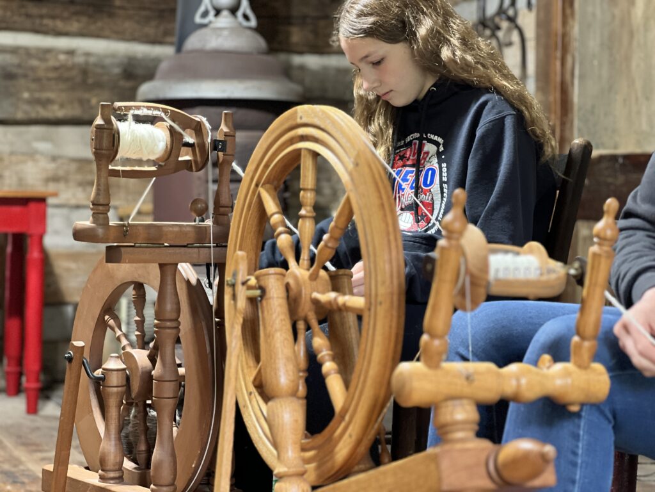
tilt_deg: -0.6
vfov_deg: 19.1
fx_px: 1457
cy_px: 246
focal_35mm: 77
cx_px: 328
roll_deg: -0.9
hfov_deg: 25.3
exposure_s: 1/24
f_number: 2.8
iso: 320
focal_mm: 9
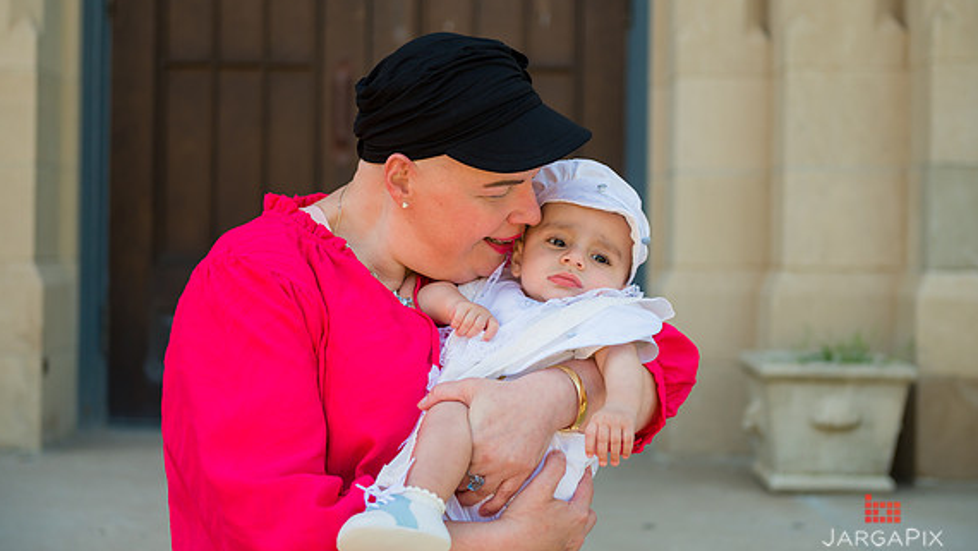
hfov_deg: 31.9
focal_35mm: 66
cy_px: 252
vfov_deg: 18.3
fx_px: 1712
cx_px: 489
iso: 320
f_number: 4
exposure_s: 1/640
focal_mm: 62
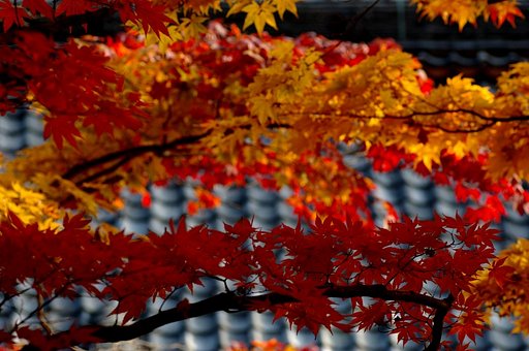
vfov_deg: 10.1
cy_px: 176
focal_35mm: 135
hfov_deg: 15.2
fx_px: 1981
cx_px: 264
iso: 200
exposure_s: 1/180
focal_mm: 90
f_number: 4.5
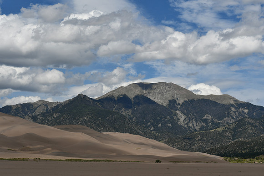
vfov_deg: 14.7
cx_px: 132
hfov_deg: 21.9
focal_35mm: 93
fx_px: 682
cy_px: 88
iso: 100
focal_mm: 62
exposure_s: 1/640
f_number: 9
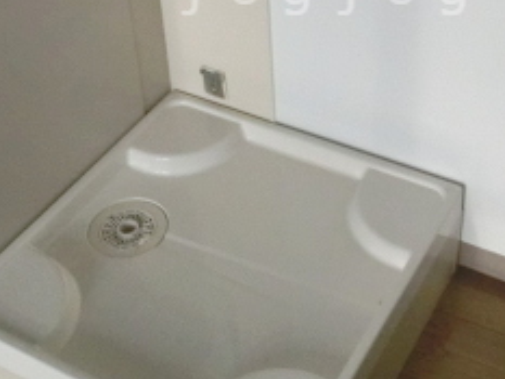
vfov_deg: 21.4
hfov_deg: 29.2
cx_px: 329
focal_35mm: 66
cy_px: -11
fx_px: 963
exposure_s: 1/800
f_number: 3
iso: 800
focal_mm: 4.24
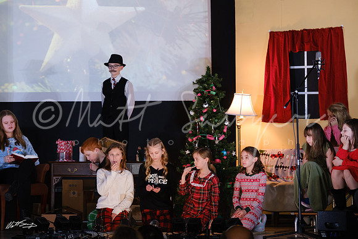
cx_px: 179
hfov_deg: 12.9
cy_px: 120
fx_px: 1581
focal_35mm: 159
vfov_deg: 8.6
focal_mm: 106
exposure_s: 1/125
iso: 1600
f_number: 5.6
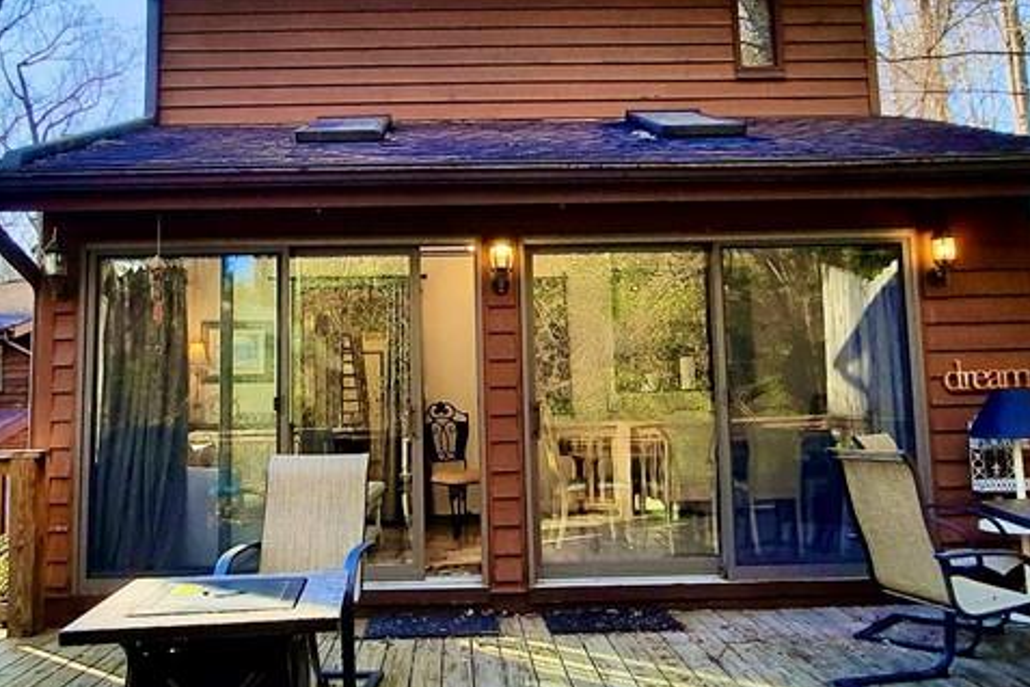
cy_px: 307
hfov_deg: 63.6
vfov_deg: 44.9
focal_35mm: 29
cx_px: 482
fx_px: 830
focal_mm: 1.74
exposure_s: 1/259
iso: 40
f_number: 2.2
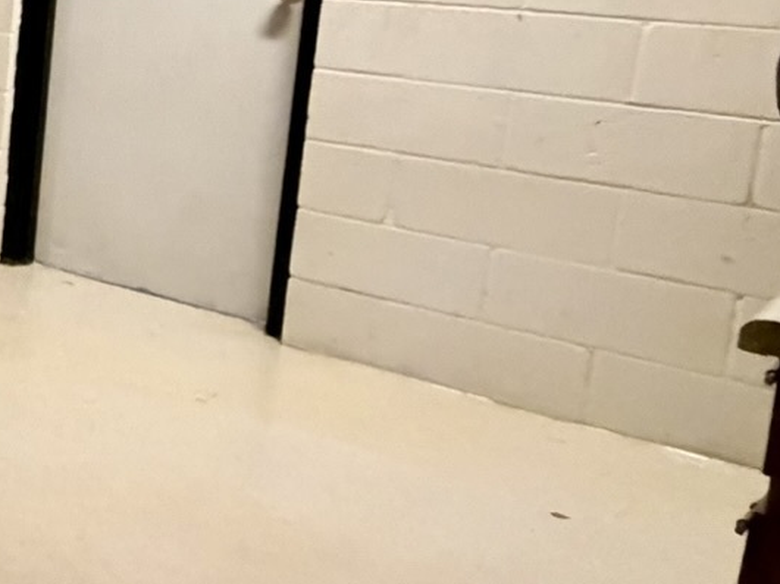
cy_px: 31
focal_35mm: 54
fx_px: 1217
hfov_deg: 20.3
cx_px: -721
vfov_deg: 25.9
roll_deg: +0.3
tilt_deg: -8.6
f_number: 2.2
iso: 1000
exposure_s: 1/40
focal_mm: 2.22
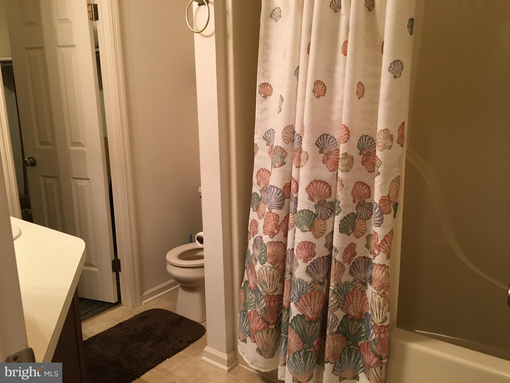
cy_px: 192
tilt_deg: -12.3
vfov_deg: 48.2
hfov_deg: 61.7
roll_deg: +1.2
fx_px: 427
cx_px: 255
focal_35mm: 29
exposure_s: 1/30
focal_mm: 4.15
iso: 125
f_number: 2.2
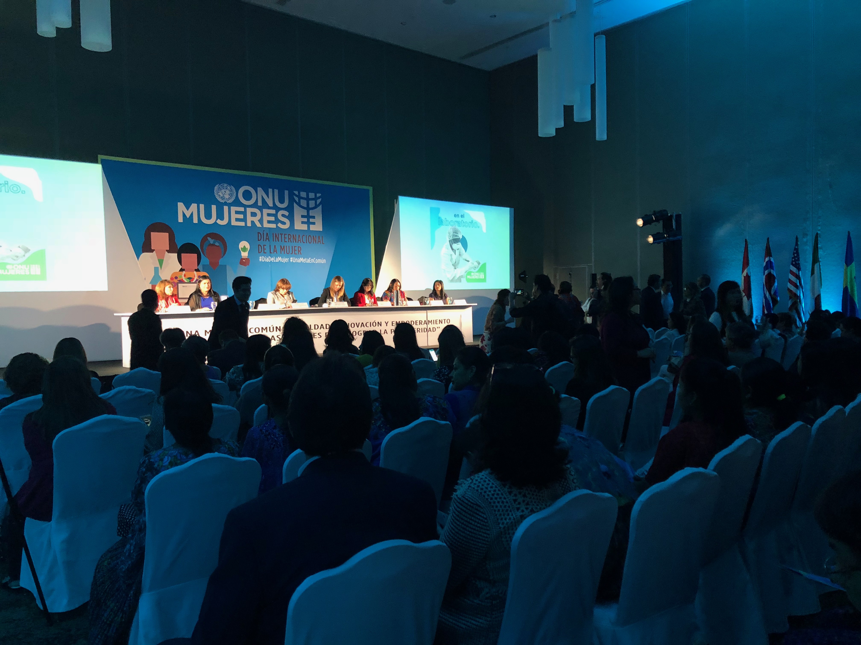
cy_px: 322
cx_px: 430
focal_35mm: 29
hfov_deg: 61.7
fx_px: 721
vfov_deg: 48.2
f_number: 1.8
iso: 80
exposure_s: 1/17
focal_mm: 3.99
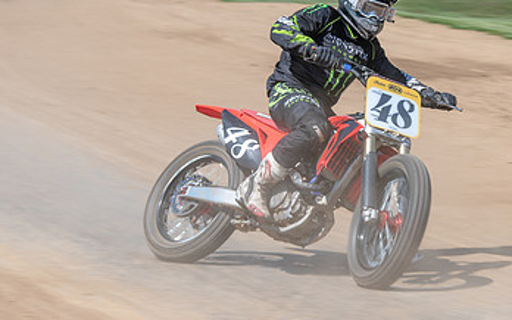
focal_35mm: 219
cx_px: 410
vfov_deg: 6.0
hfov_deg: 9.6
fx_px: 3054
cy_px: 137
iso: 100
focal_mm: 100
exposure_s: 1/160
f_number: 8
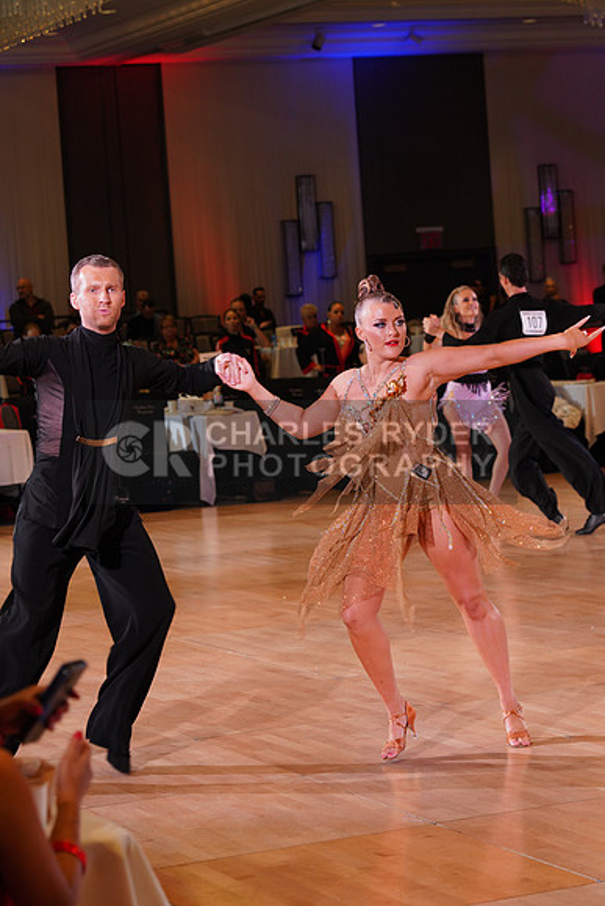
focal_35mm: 105
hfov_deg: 13.0
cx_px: 302
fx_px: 2645
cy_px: 453
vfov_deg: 19.5
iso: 1600
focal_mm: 105
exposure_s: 1/160
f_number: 5.6
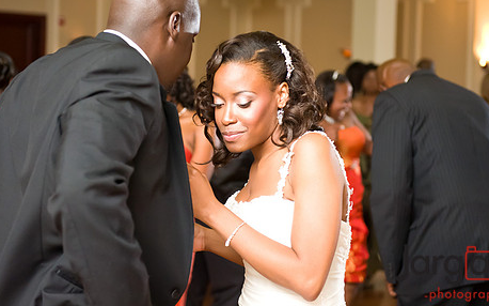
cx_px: 246
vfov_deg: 16.3
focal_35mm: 80
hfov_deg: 25.8
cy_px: 110
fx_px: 1066
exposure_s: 1/125
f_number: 3.2
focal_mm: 62
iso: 3200
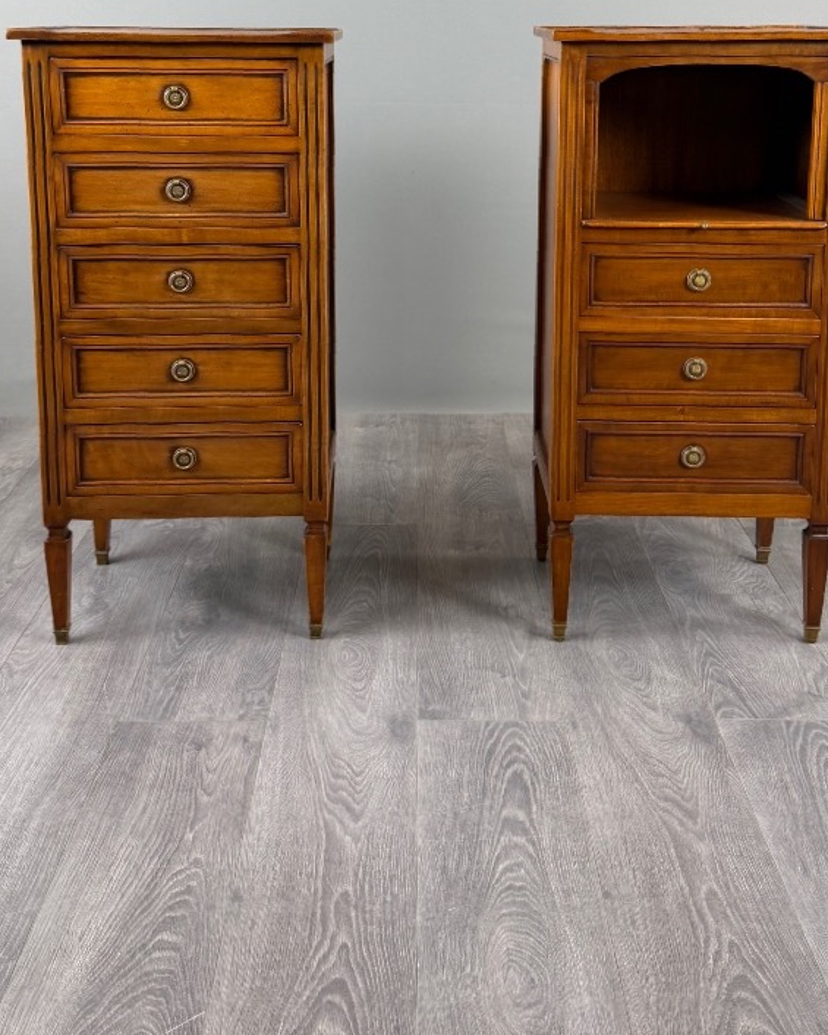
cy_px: 210
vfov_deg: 44.6
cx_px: 425
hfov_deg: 38.2
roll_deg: +0.0
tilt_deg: -9.5
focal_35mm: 39
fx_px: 1194
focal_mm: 6.76
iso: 160
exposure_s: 1/100
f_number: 1.78
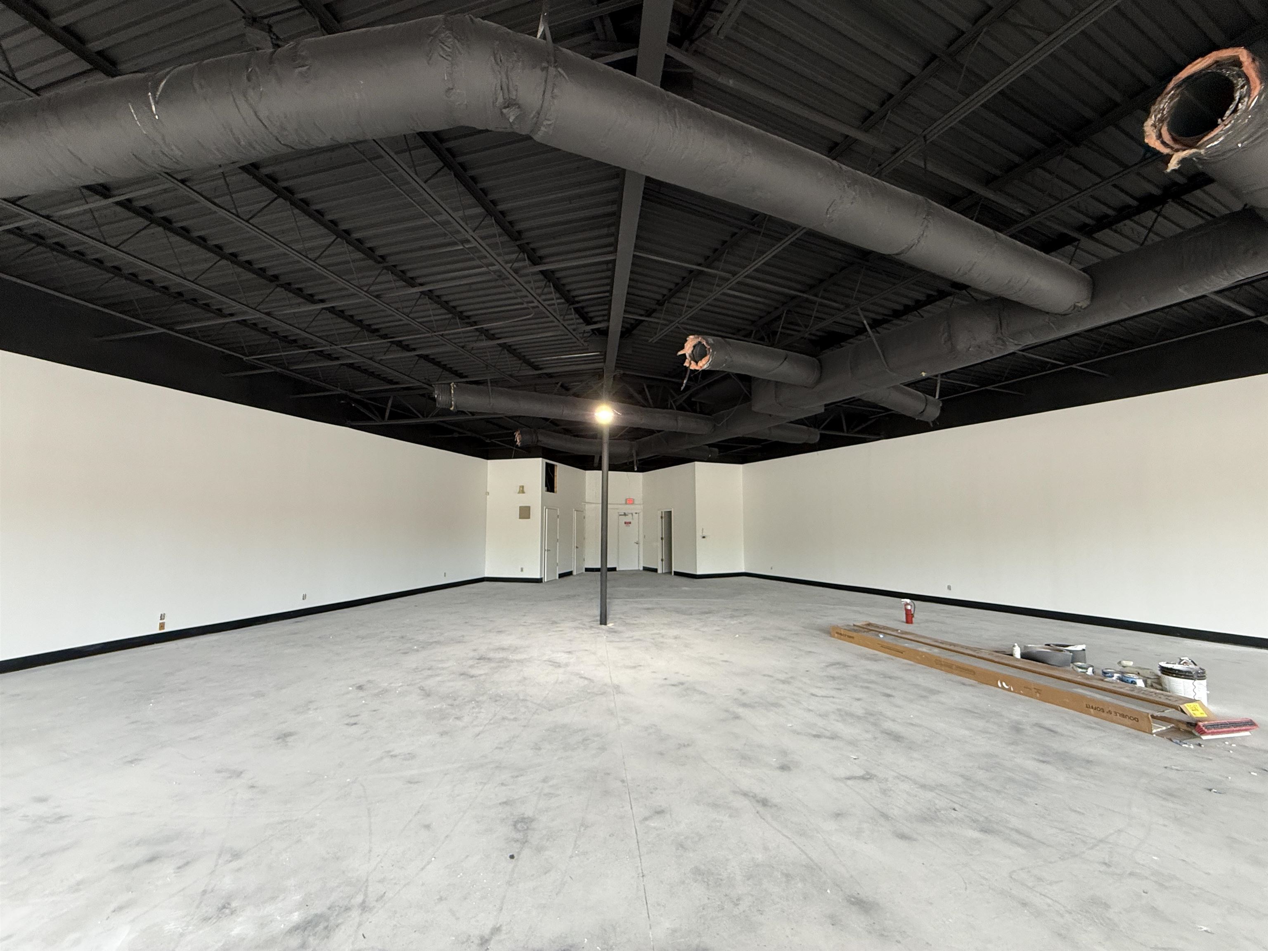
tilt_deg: +6.5
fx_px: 513
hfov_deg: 102.1
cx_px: 634
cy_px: 476
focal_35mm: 14
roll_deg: +0.2
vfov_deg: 85.7
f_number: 2.2
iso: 250
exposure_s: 1/120
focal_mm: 2.22
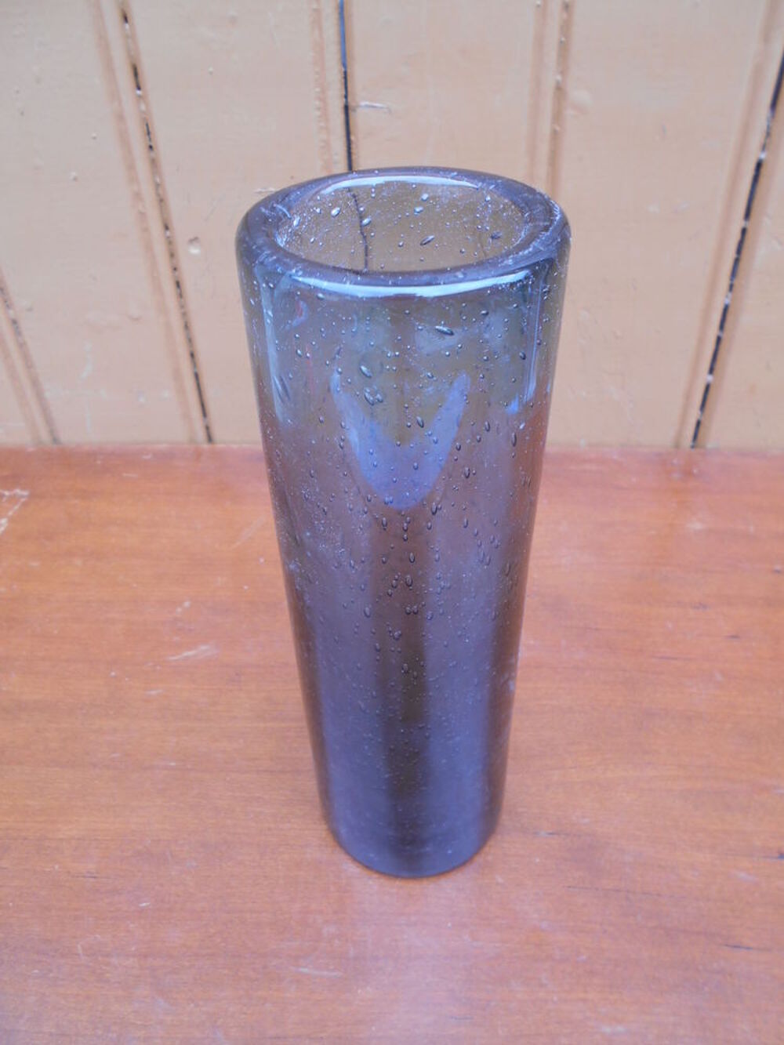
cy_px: 522
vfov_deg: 67.3
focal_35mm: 26
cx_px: 392
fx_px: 785
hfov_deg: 53.1
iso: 80
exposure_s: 1/40
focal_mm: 4.6
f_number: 3.2
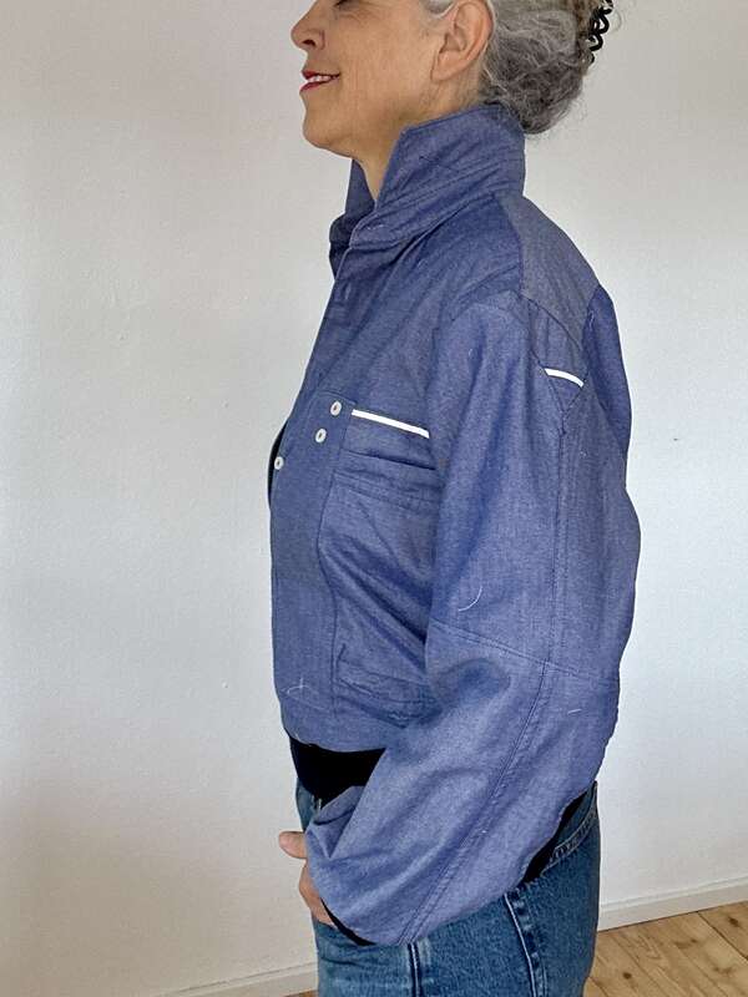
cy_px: 498
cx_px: 374
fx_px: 864
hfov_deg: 46.8
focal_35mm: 30
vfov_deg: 60.0
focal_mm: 2.69
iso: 100
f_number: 1.9
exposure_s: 1/51
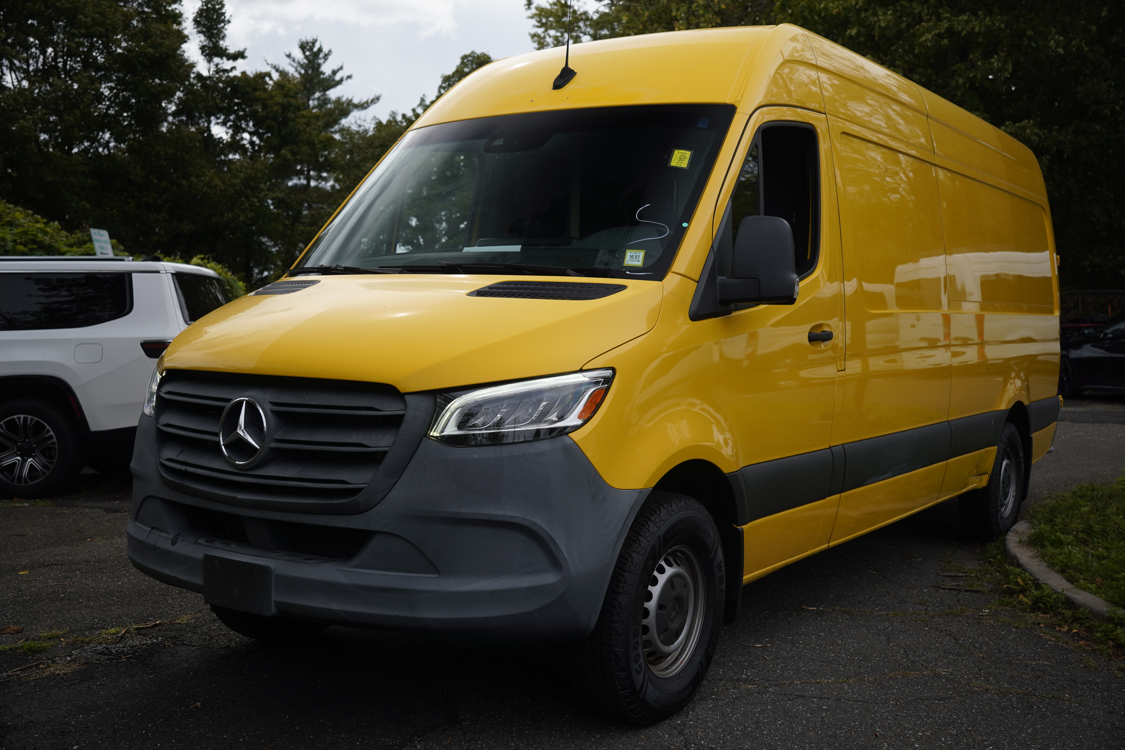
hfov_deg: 50.4
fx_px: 1195
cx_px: 562
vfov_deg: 34.8
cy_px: 375
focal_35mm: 38
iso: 100
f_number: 3.2
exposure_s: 1/50
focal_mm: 25.5
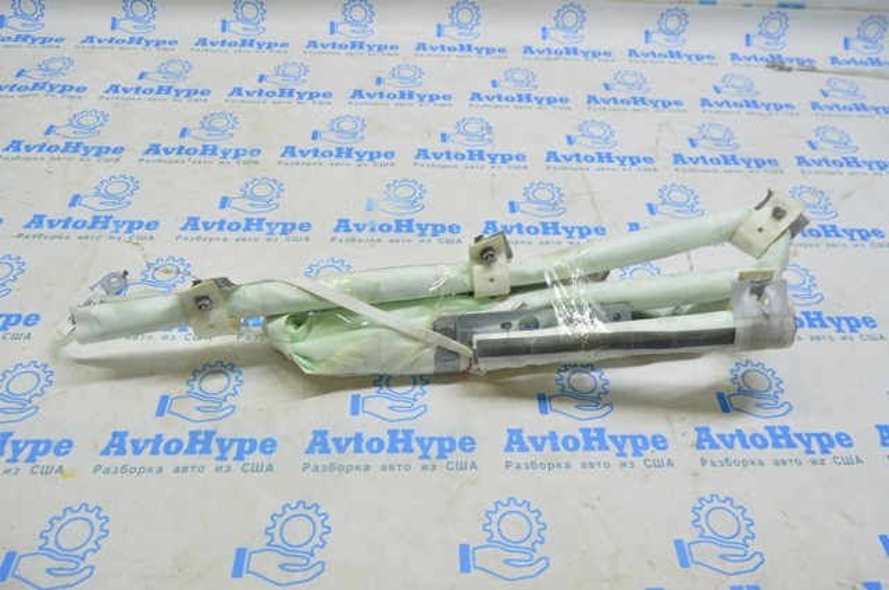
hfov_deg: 67.4
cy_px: 295
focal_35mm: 27
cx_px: 444
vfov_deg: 47.8
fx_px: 666
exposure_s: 1/20
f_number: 5.6
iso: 400
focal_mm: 18
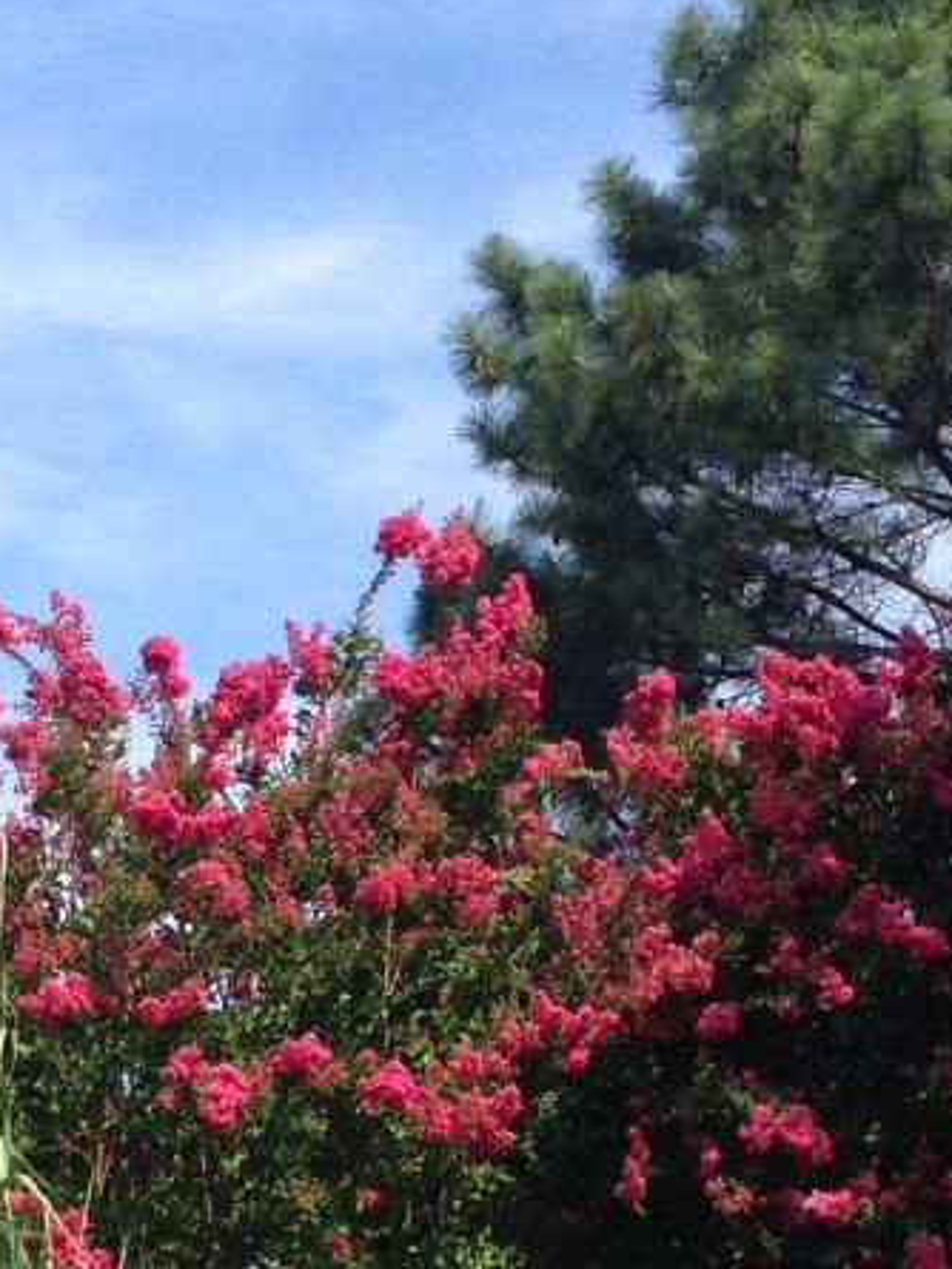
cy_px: 1280
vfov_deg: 15.9
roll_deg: -1.2
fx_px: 4435
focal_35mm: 121
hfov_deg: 12.2
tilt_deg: +9.0
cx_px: 698
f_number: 2.4
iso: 50
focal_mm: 4.12
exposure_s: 1/1130
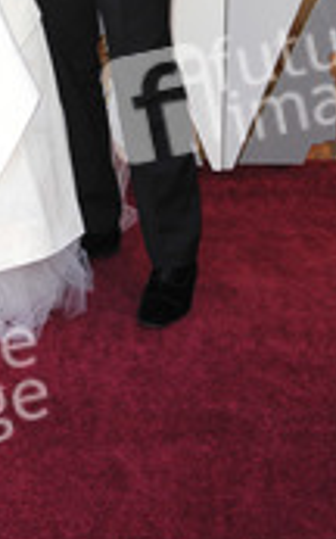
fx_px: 1657
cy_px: -65
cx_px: -20
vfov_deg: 17.8
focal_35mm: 113
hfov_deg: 11.4
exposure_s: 1/250
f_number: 8
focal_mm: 48
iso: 1000
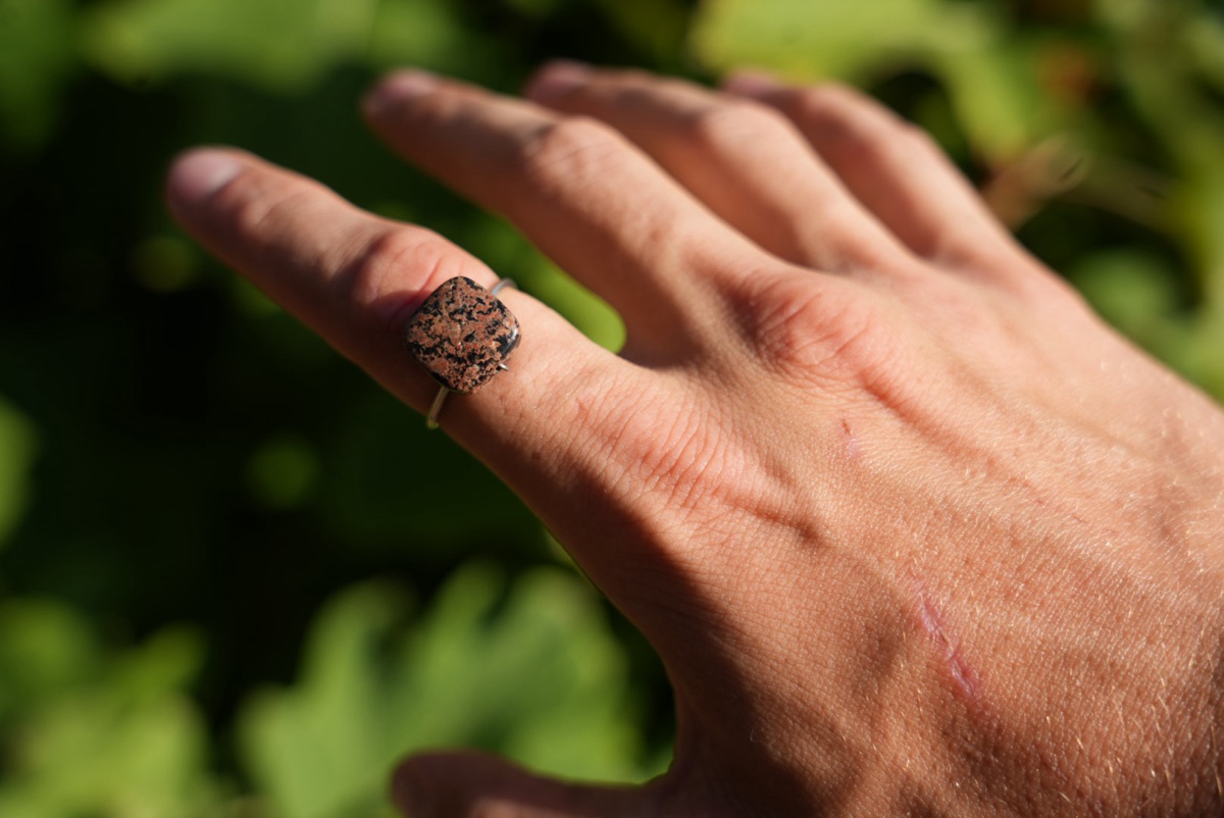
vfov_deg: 27.9
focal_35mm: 48
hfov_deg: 40.8
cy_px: 409
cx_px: 612
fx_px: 1647
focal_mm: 48.4
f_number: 4.5
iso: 100
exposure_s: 1/500
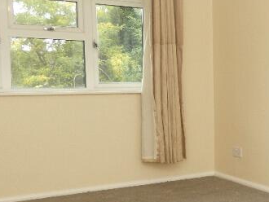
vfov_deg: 23.6
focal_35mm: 62
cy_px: 123
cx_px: 330
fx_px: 482
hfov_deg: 27.2
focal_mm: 3.6
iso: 80
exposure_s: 1/60
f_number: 2.8
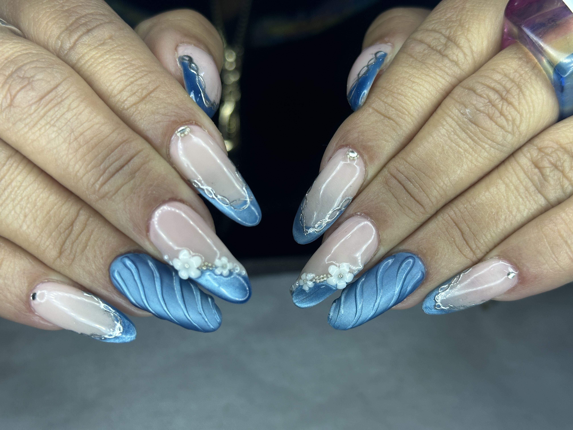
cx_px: 286
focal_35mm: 48
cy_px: 215
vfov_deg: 30.3
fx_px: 795
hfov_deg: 39.7
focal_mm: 6.86
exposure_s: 1/377
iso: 64
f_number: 1.78
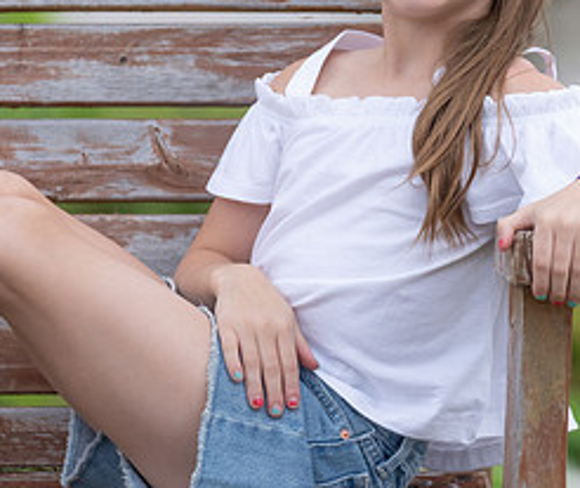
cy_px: 53
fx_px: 8286
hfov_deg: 4.0
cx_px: 432
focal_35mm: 473
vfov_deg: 3.4
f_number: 2.8
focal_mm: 174
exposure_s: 1/320
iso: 320
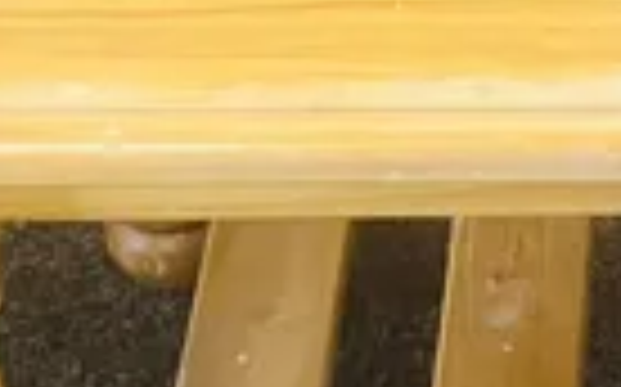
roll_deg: -3.9
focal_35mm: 220
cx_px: 1130
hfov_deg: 9.1
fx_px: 3720
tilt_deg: -38.1
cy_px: 279
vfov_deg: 6.0
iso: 320
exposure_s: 1/33
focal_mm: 3.99
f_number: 1.8
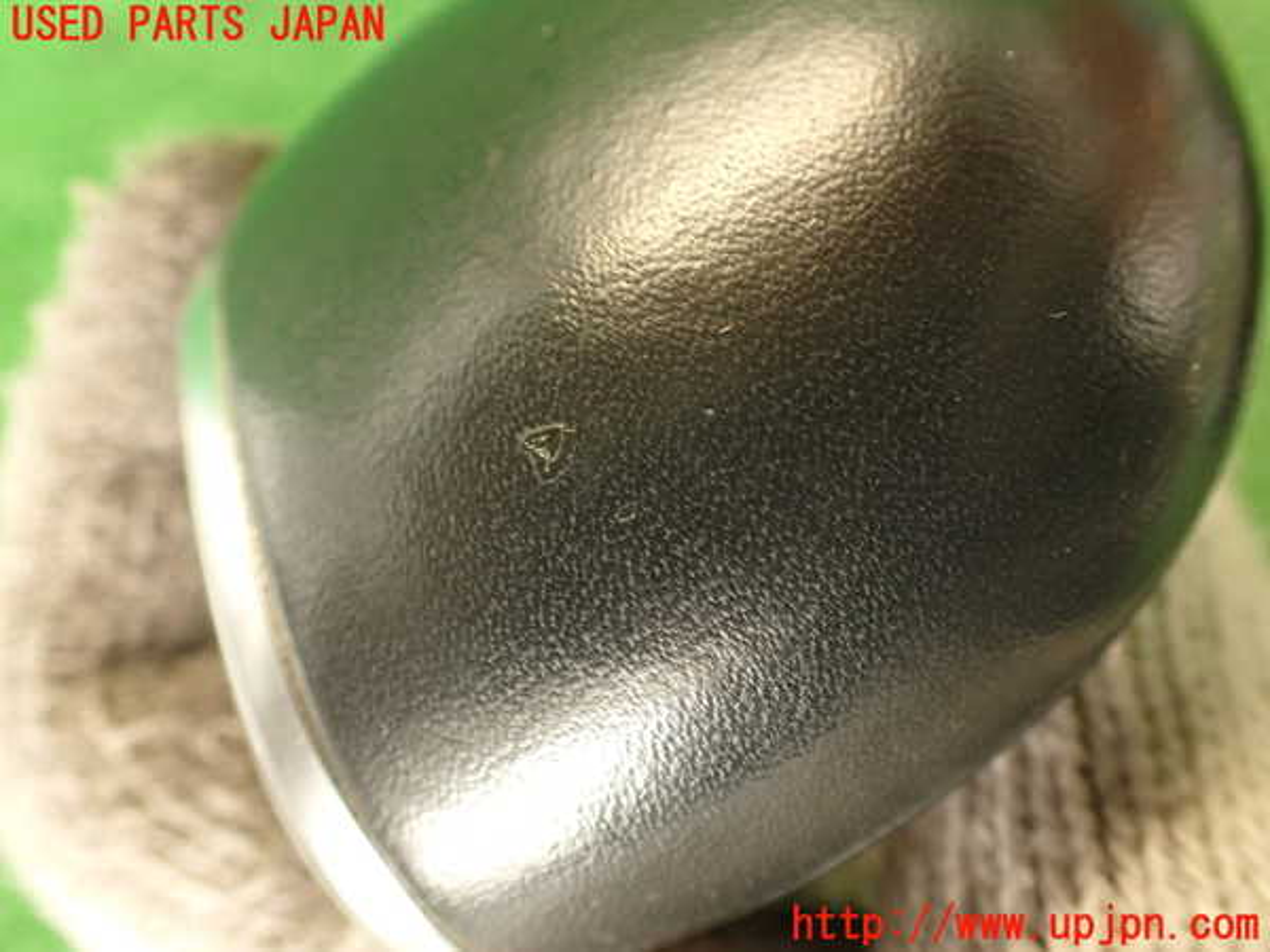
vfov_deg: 44.2
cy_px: 476
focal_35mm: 32
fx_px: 1174
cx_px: 635
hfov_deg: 56.8
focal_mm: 5.79
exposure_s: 1/30
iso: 250
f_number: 2.4
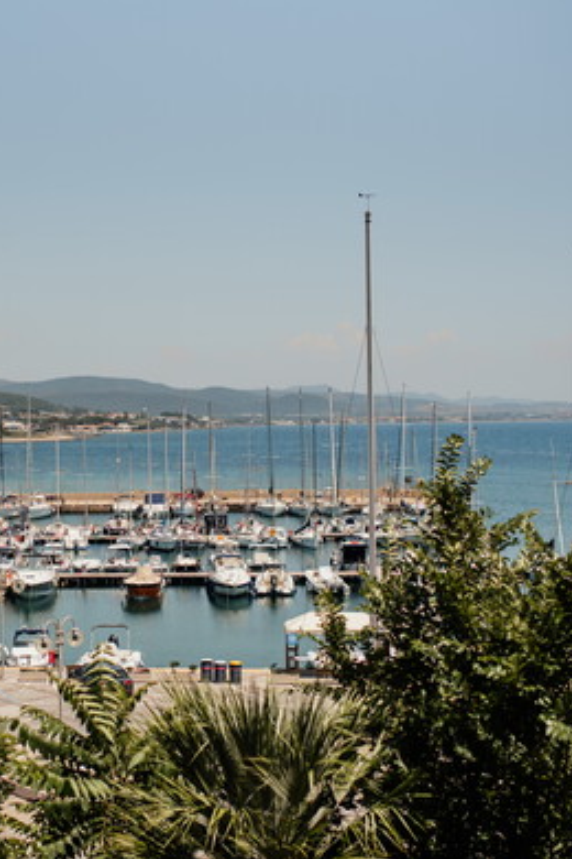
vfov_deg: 37.5
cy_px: 427
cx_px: 106
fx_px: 1263
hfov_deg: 25.0
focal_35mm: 53
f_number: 2.8
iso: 100
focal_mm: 35
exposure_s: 1/4000
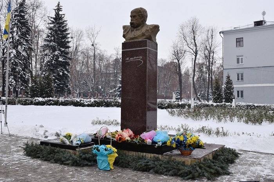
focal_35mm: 34
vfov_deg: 38.3
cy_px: 91
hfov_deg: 55.1
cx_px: 137
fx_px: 262
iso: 250
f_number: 8
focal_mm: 23
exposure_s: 1/250
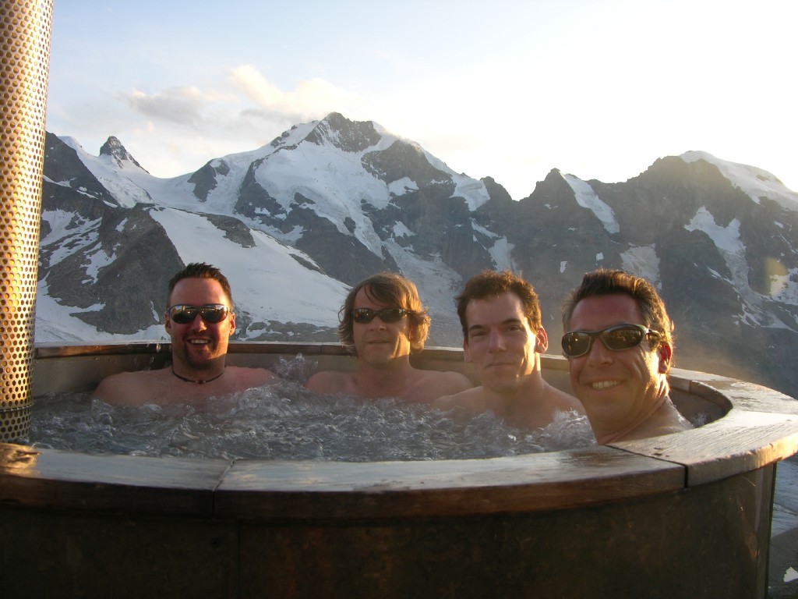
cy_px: 300
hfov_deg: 52.6
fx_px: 807
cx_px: 399
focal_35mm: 35
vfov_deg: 40.7
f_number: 4
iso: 50
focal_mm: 8.9
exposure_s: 1/67.4
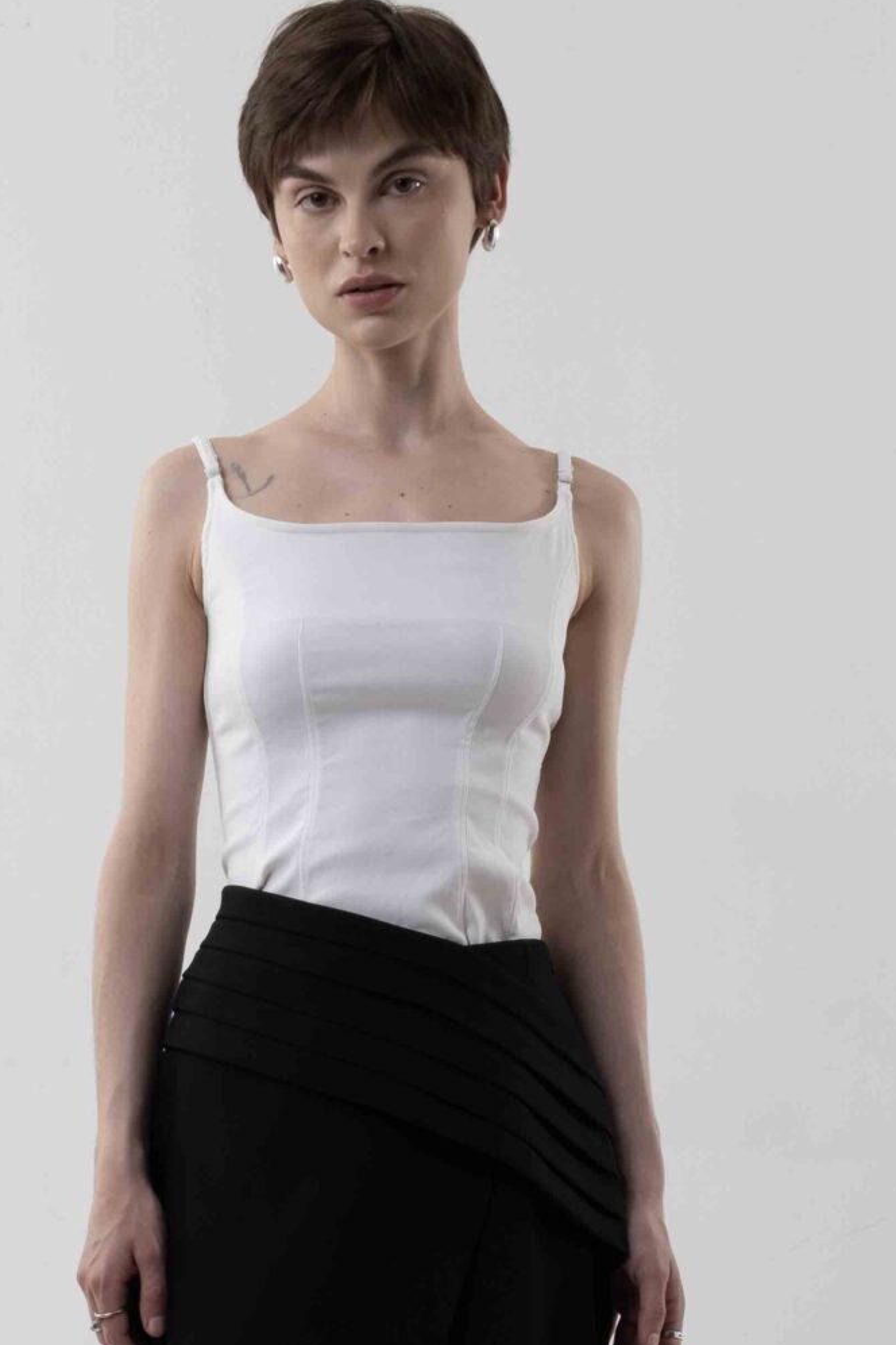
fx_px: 3360
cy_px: 1213
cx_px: 296
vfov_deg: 22.1
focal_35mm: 90
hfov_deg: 15.2
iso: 80
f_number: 13
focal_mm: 23
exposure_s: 1/125
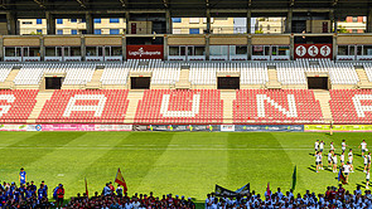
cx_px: 185
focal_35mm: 72
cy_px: 123
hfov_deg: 29.3
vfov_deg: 16.8
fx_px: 710
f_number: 5.6
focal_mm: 45
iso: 100
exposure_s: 1/320
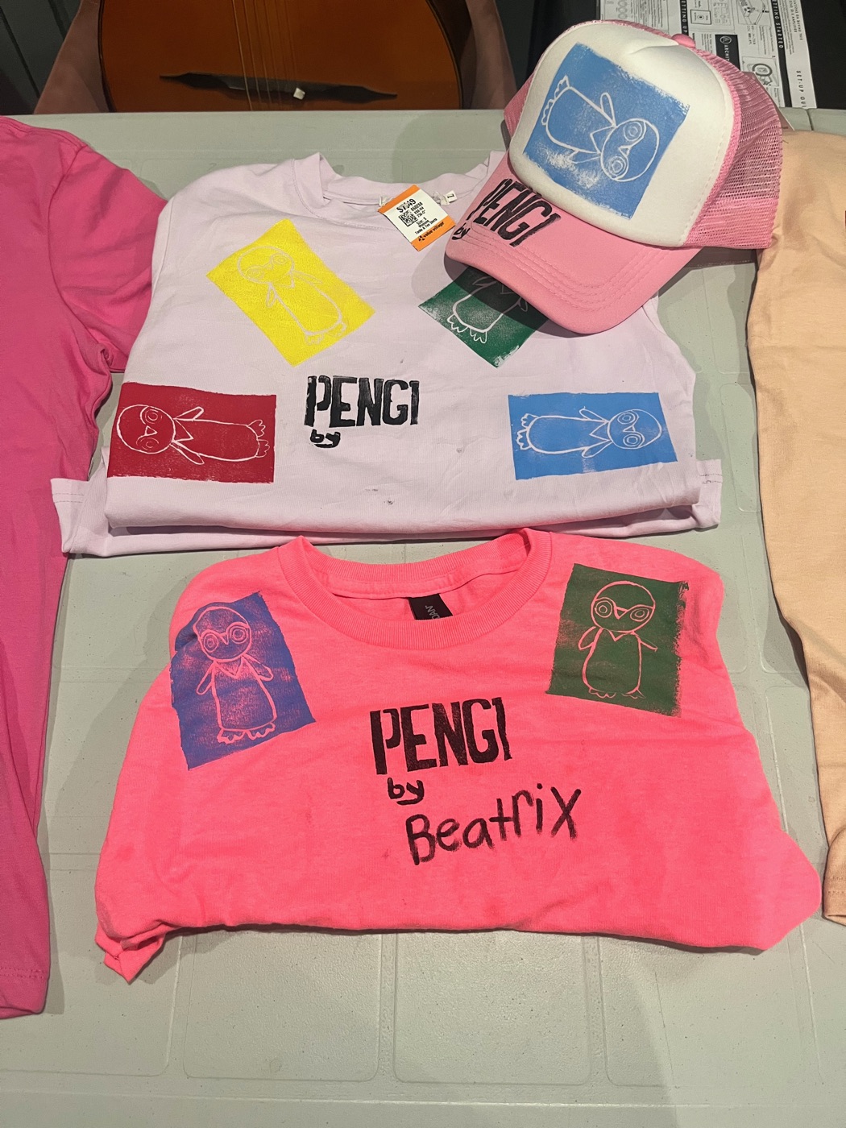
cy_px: 564
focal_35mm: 26
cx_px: 423
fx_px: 847
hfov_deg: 53.1
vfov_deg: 67.3
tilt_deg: -68.6
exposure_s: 1/60
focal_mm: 5.1
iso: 160
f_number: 1.6
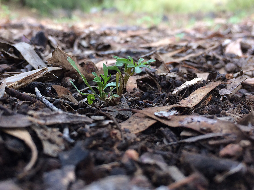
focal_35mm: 43
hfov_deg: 43.7
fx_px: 315
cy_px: 88
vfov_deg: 33.6
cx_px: 107
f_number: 2.2
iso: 40
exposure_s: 1/50
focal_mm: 4.15
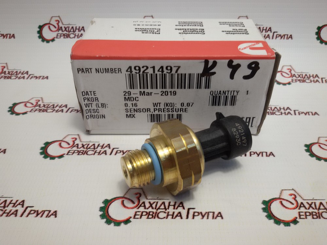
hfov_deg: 58.4
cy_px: 122
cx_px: 164
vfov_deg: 45.4
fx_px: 293
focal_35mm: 31
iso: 40
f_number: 2.4
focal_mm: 2.93
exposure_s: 1/50
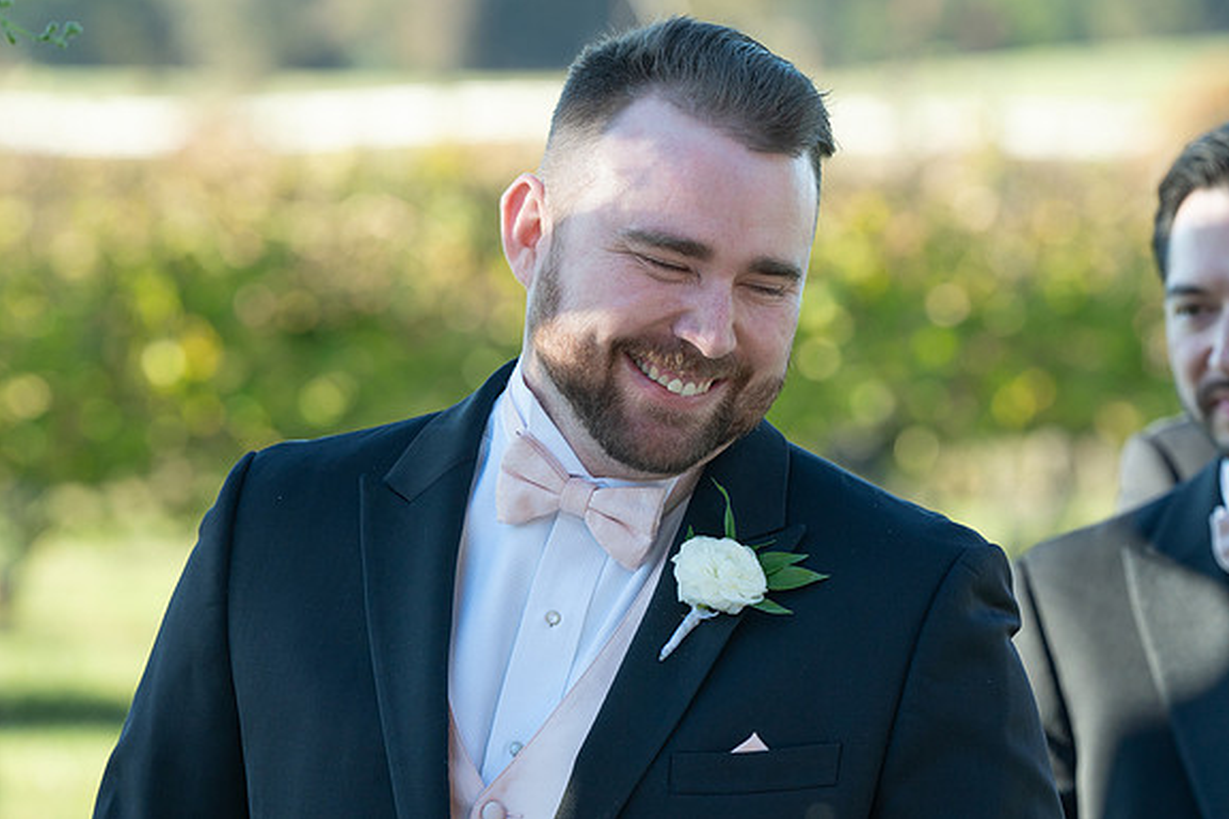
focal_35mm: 238
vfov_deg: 5.8
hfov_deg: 8.7
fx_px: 8124
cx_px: 549
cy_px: 447
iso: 500
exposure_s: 1/320
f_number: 5.6
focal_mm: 200
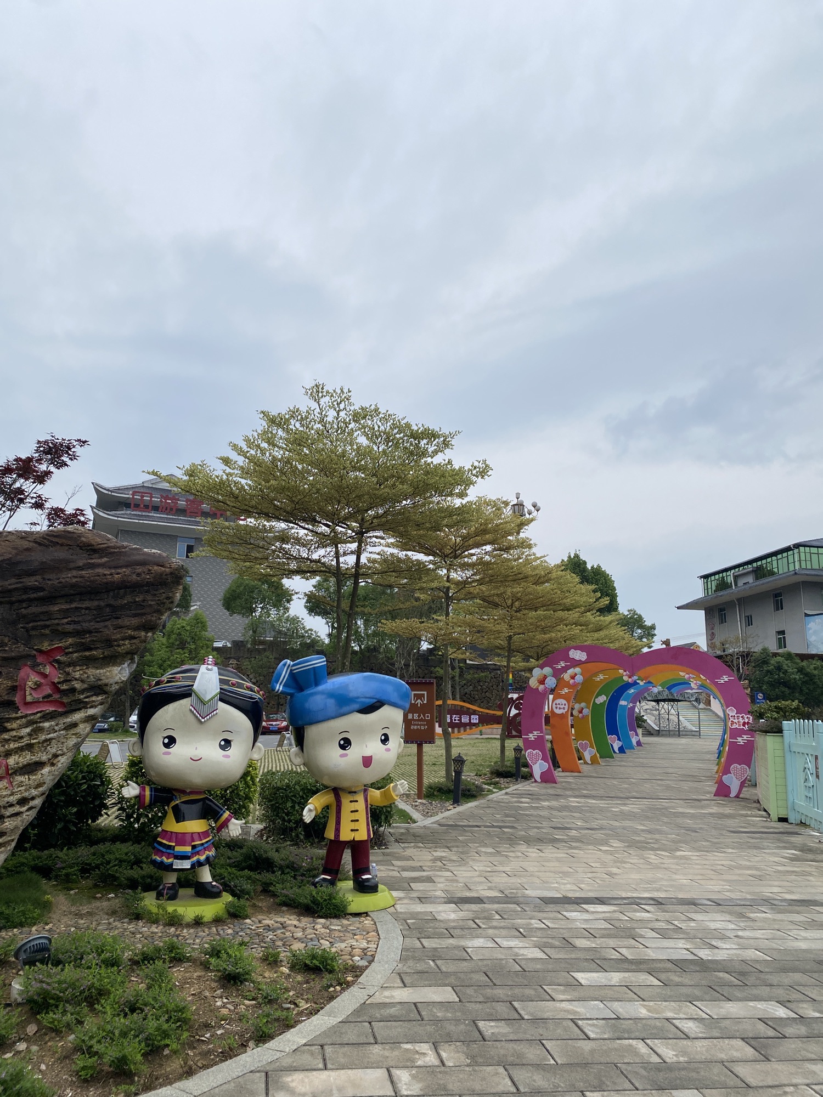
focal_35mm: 26
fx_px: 824
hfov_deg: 53.1
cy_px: 548
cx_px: 412
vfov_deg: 67.3
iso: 32
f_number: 1.8
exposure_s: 1/7194
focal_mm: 4.25
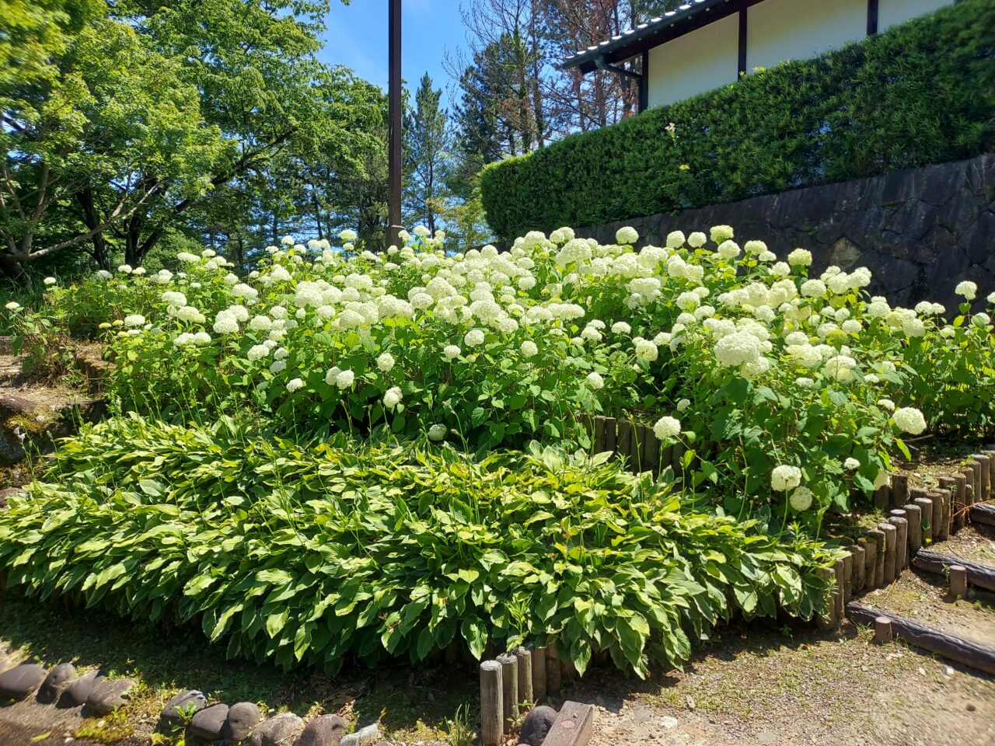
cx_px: 498
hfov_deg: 69.4
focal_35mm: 25
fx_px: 719
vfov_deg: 54.9
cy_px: 373
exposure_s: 1/1035
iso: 50
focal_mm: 4.6
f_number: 2
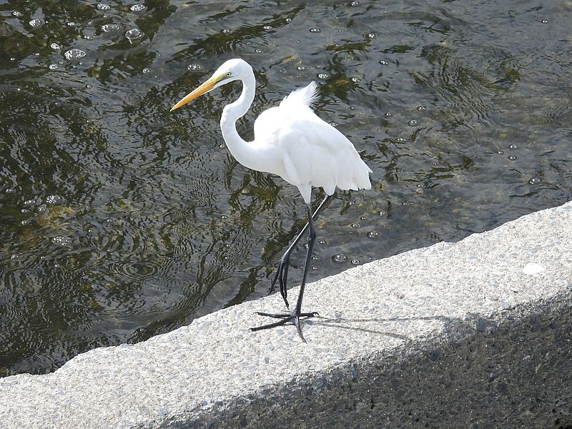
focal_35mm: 700
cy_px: 214
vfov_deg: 2.1
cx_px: 286
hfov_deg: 2.8
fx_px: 11567
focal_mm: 125
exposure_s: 1/1600
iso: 400
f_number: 5.6
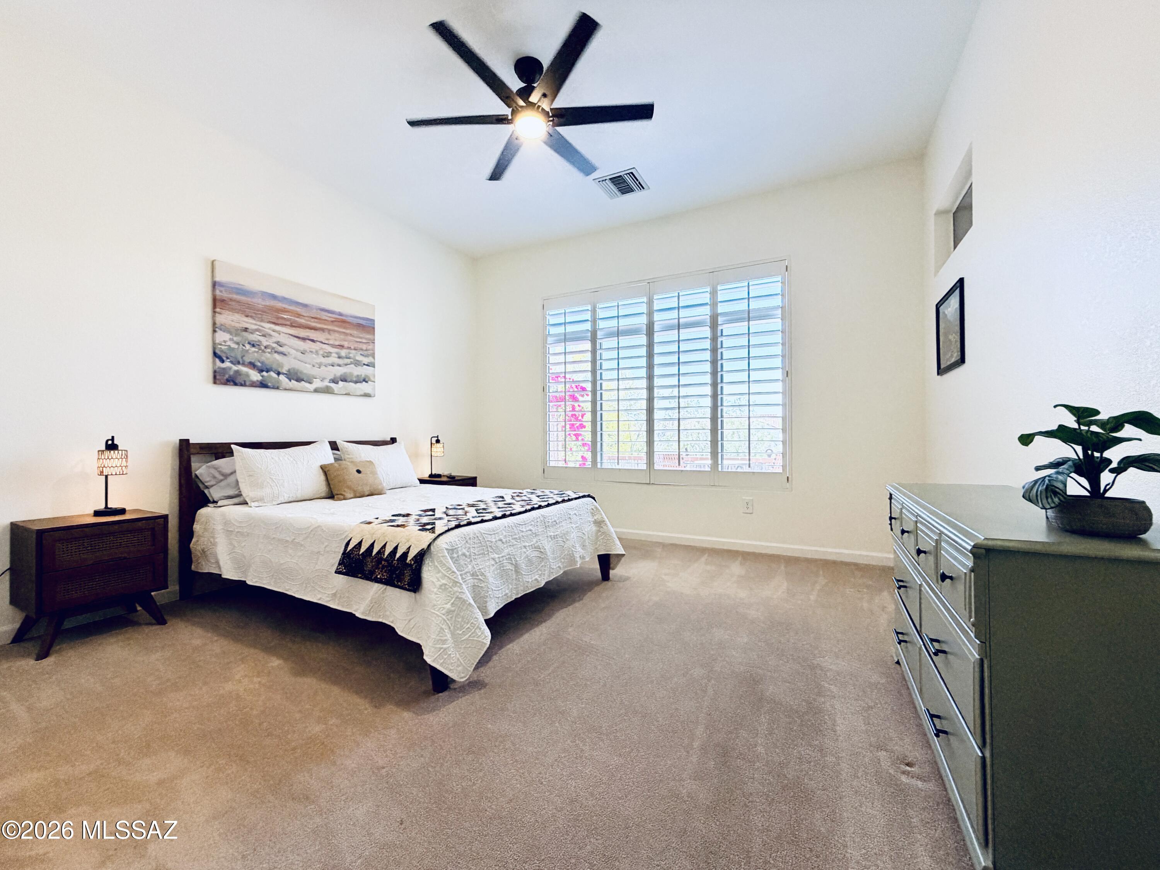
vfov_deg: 85.7
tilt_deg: +0.4
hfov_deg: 102.1
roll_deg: +0.3
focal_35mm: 14
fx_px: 469
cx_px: 580
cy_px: 435
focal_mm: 2.22
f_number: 2.2
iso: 250
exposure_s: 1/120
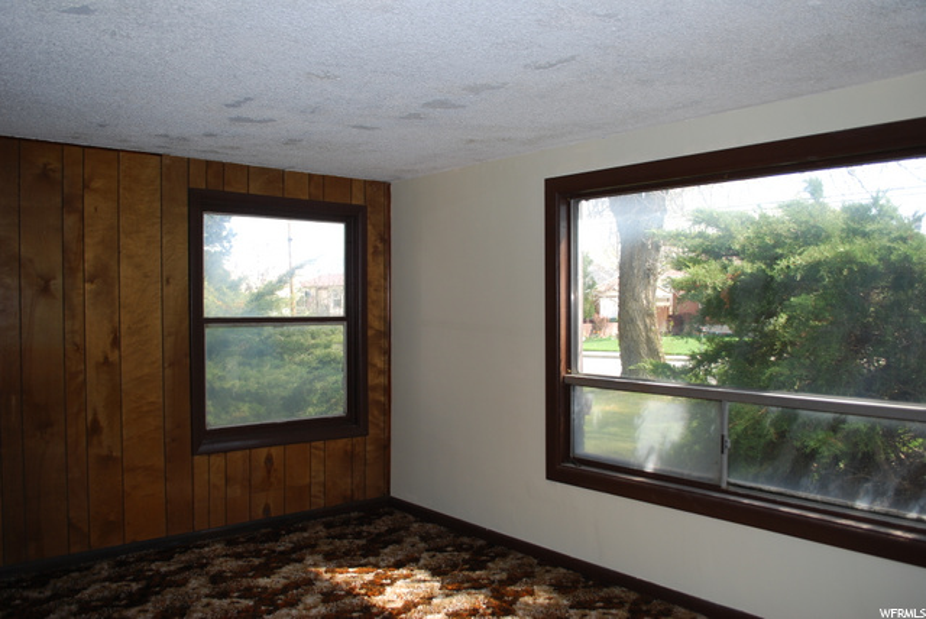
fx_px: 772
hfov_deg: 61.9
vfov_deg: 43.7
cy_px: 310
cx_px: 463
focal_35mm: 30
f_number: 3.8
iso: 125
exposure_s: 1/125
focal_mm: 20
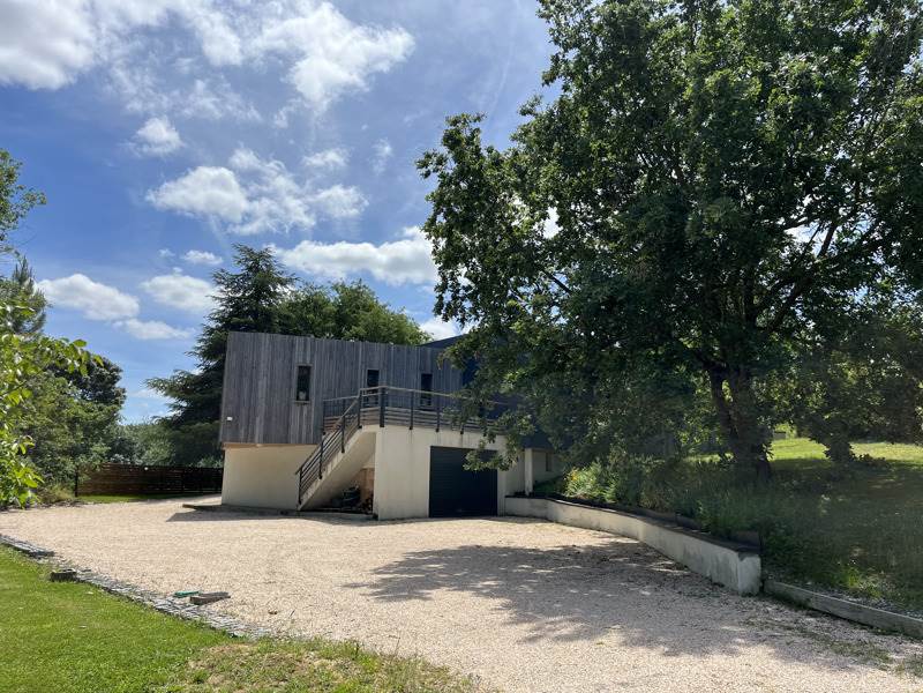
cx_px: 462
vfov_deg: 53.1
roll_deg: -0.7
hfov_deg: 67.3
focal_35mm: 26
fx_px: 693
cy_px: 346
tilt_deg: +11.8
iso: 50
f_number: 1.6
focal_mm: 5.1
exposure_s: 1/4651
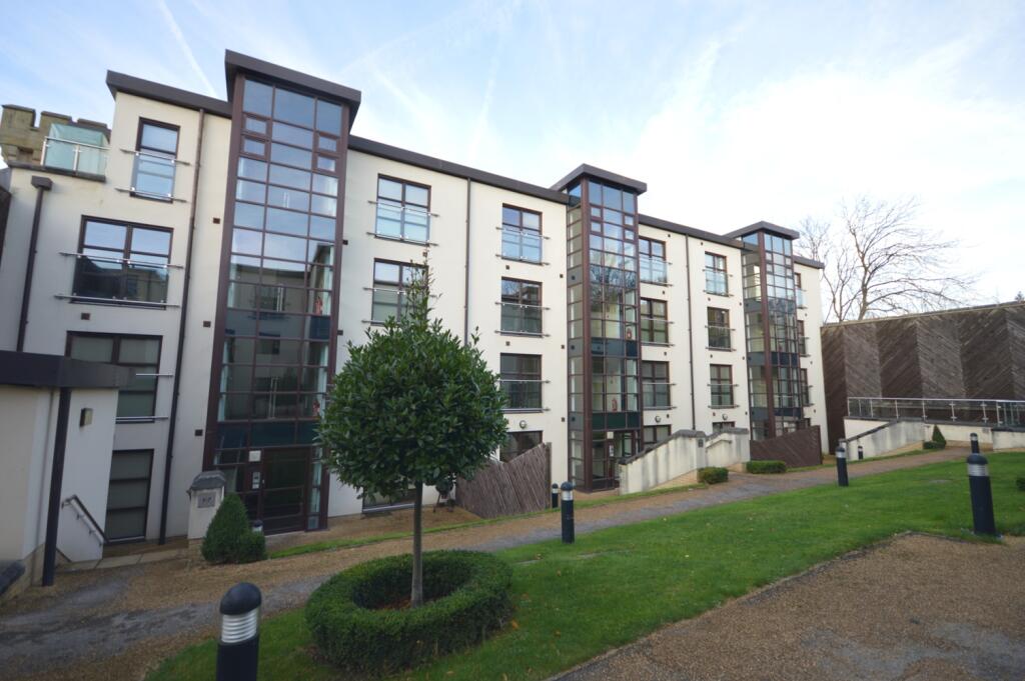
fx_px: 427
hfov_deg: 100.4
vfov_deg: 77.2
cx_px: 512
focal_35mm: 15
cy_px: 340
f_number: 4
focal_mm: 10
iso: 100
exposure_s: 1/125
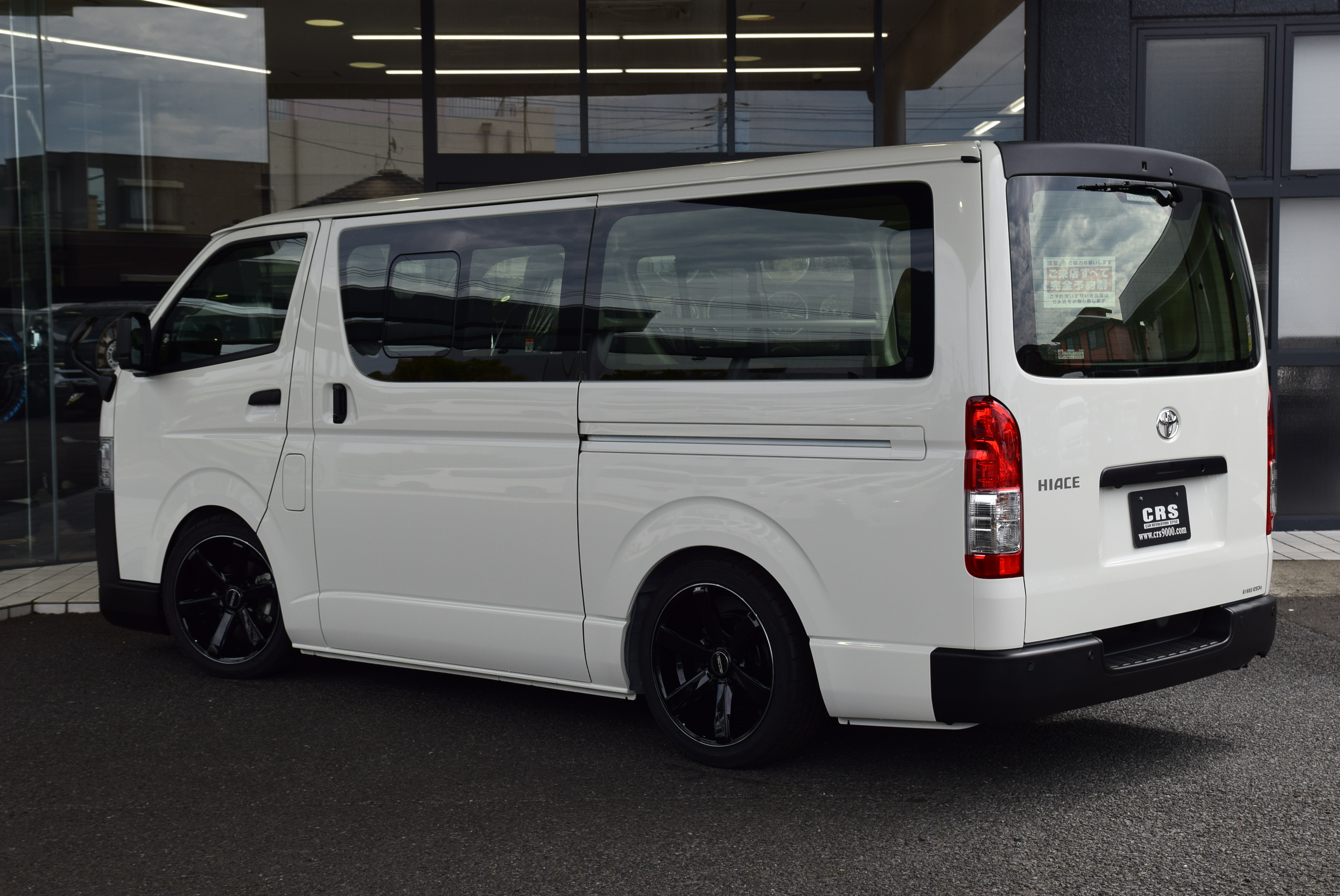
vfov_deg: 25.1
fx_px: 2011
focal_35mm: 54
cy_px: 448
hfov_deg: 36.8
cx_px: 670
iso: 400
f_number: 11
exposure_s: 1/400
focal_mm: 36
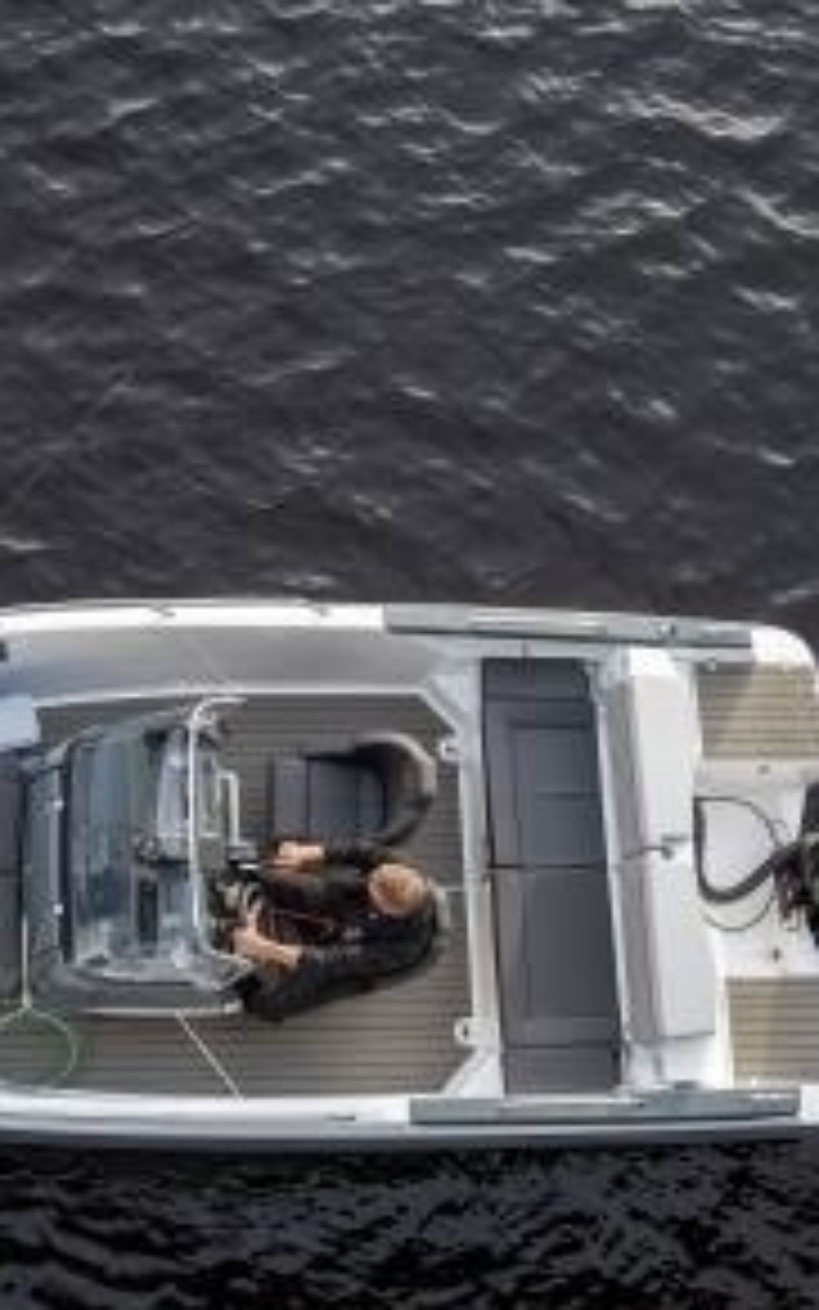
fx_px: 1963
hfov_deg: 23.4
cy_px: 664
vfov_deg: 36.9
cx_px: 248
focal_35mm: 55
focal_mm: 35
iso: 200
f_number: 5
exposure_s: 1/250
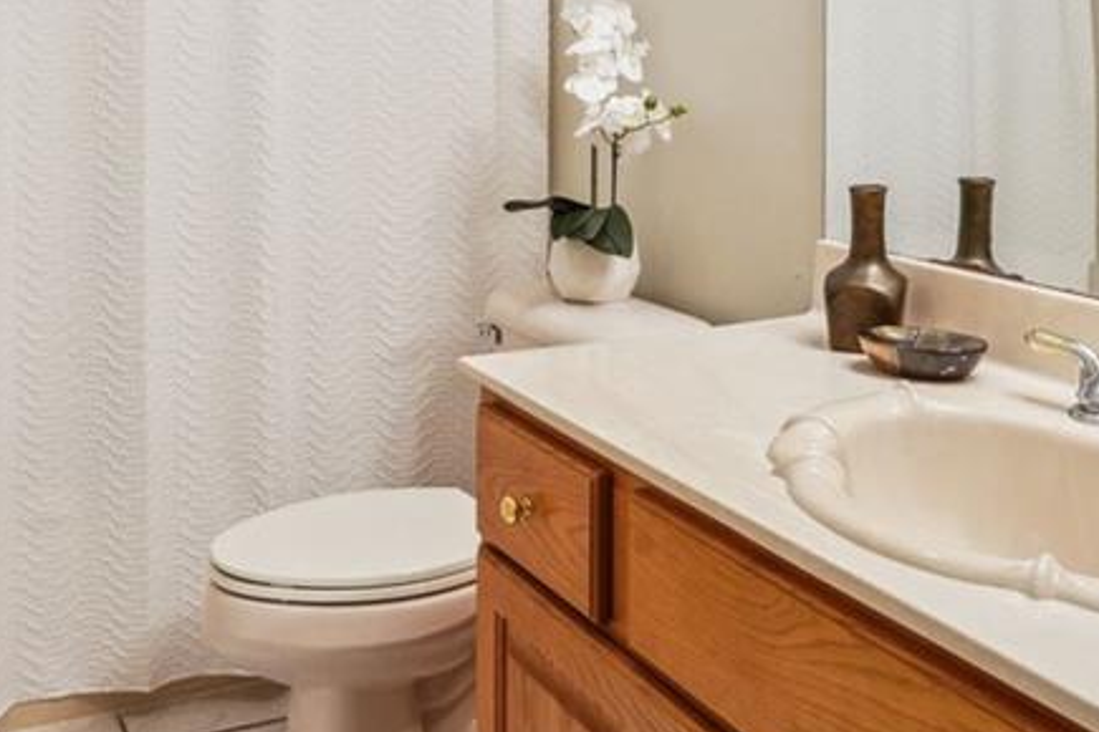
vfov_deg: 31.0
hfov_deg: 48.3
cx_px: 472
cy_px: 5
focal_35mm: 40
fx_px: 1221
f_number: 11
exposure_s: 1/20
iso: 800
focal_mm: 17
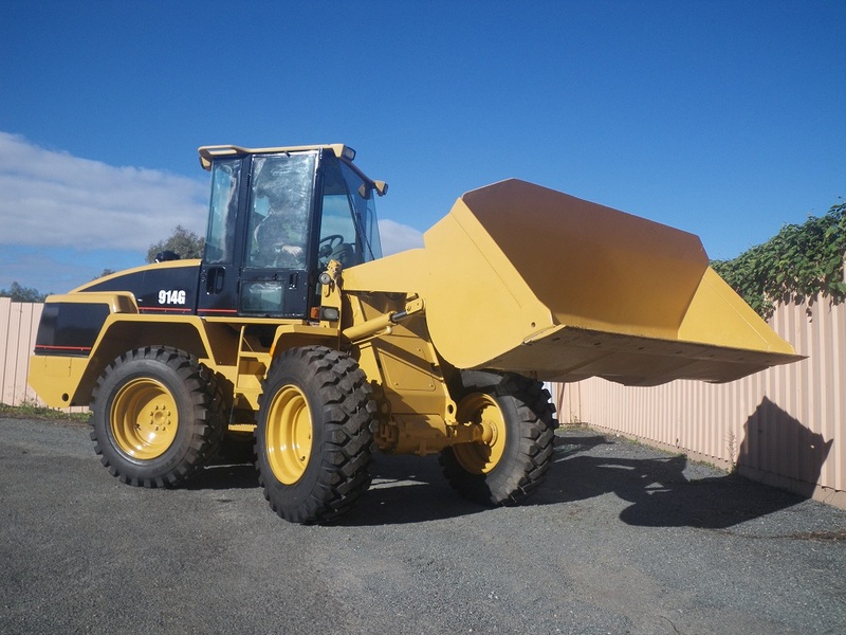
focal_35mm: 28
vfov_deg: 49.7
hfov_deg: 63.4
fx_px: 684
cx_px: 423
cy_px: 318
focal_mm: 5
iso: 64
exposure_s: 1/400
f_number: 4.2
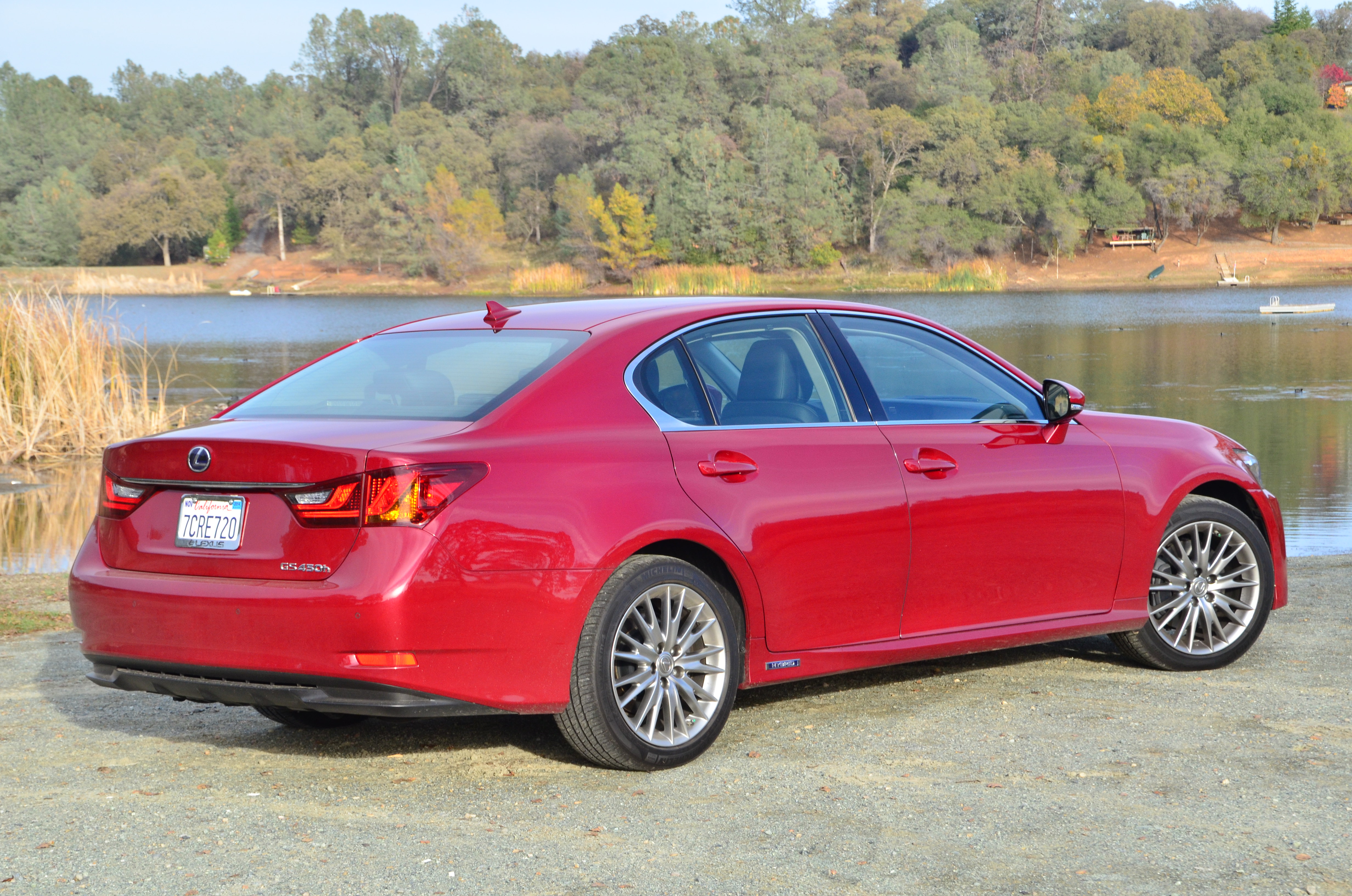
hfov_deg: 27.0
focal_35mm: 75
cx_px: 676
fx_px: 2811
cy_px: 448
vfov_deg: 18.1
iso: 500
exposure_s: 1/400
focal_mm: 50
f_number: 10
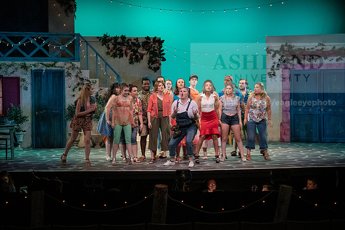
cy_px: 115
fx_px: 671
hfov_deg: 28.8
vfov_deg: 19.5
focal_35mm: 70
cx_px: 172
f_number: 3.5
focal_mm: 70
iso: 4000
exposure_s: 1/320
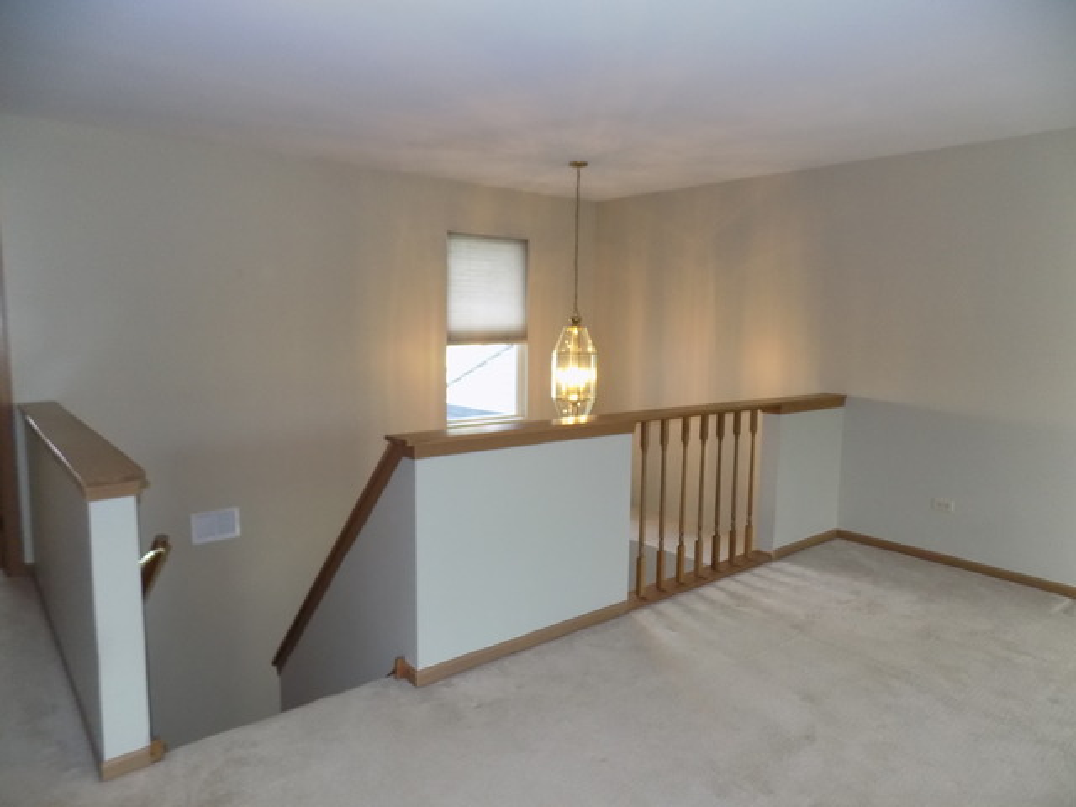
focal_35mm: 23
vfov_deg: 58.9
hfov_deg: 73.9
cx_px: 538
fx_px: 715
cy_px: 404
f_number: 3.1
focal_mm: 4
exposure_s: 1/60
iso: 360
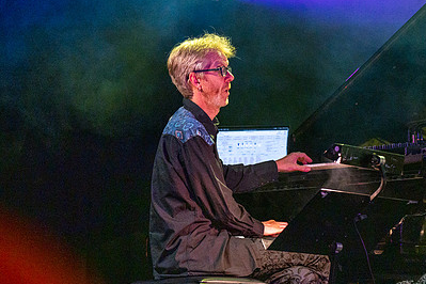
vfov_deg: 7.2
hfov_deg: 10.7
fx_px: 2272
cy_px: 131
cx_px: 224
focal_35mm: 192
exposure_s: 1/200
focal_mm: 132
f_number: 2.8
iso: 8000
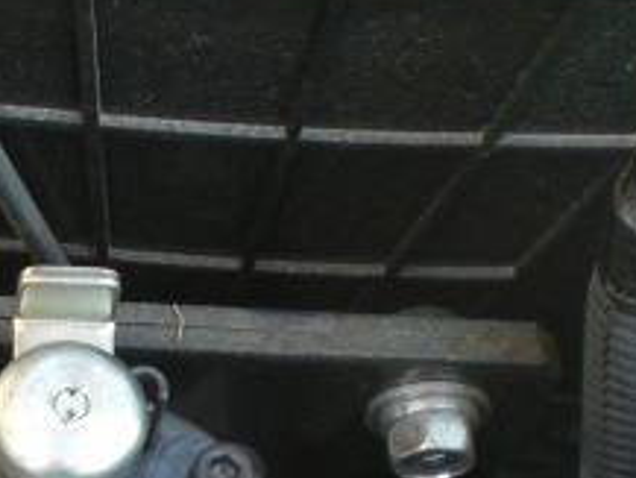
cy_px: 572
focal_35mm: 112
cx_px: -3
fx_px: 2059
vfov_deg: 12.9
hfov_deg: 17.2
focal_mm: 6.3
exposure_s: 1/80
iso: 200
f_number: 3.1
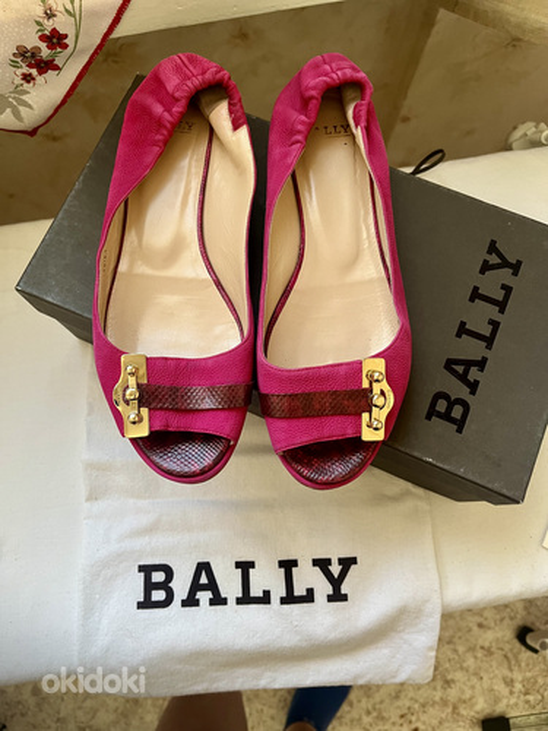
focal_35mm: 26
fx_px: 549
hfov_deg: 53.1
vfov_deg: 67.3
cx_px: 274
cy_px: 366
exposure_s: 1/80
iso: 125
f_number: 1.6
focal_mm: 5.1
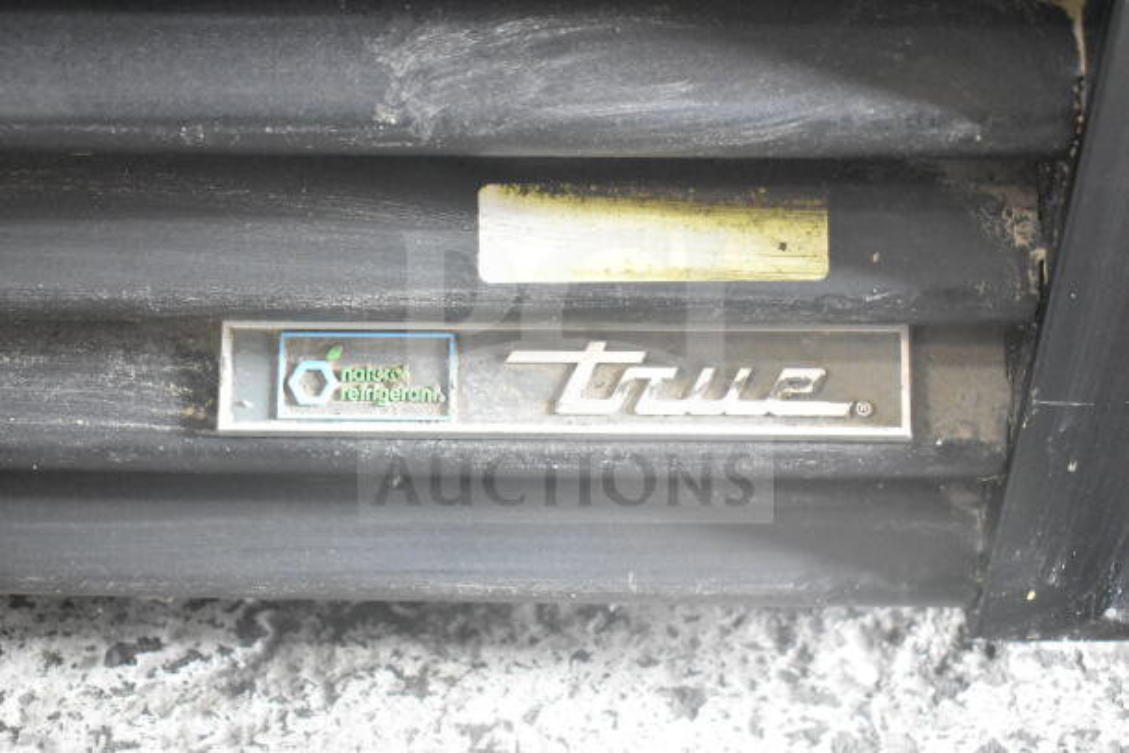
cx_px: 564
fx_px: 1600
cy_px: 376
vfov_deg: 26.5
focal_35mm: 51
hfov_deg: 38.9
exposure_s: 1/50
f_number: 4.5
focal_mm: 34
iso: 8000
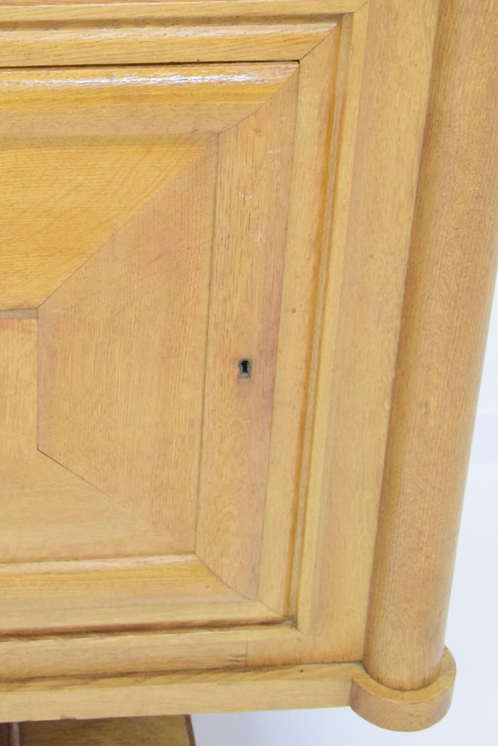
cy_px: 164
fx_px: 1949
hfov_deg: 14.4
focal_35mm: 94
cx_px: 76
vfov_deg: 21.4
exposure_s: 1/60
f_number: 4.2
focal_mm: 30
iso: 4500
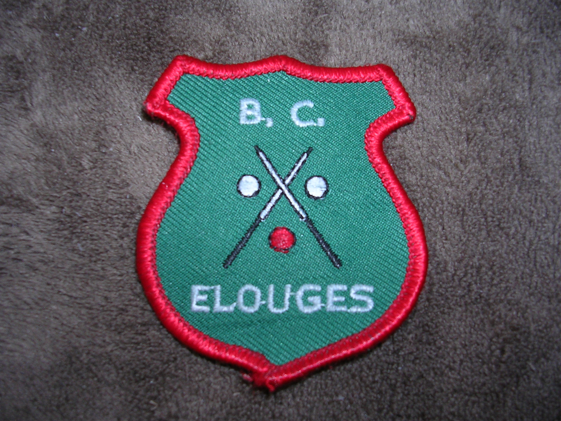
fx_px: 616
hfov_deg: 49.0
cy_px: 210
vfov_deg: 37.7
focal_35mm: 38
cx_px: 280
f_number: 2.8
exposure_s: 1/60.1
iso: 50
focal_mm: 5.8
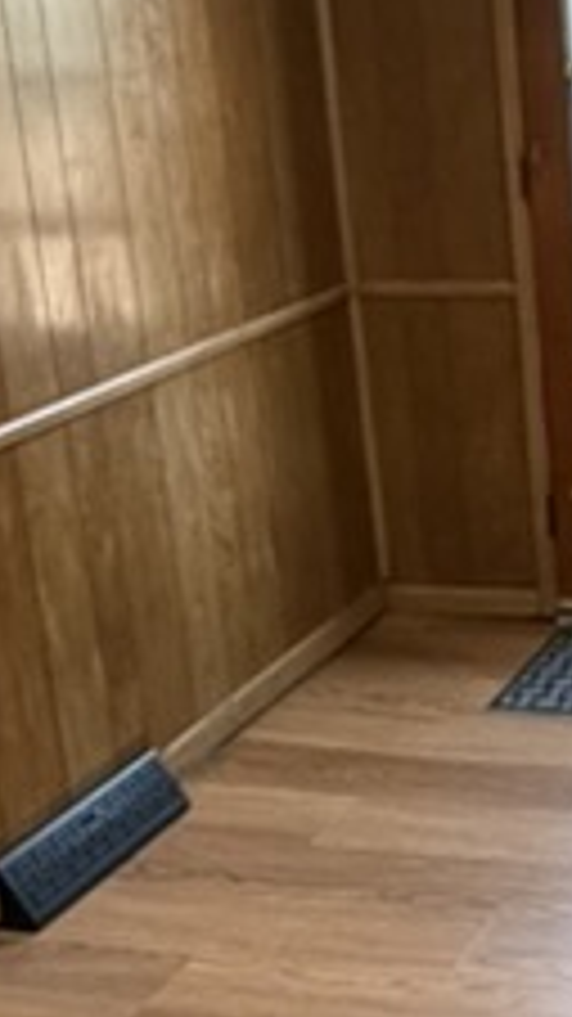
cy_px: 459
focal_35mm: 69
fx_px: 1862
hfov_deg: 15.9
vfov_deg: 30.6
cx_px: 887
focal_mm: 2.22
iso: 400
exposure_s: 1/120
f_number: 2.2
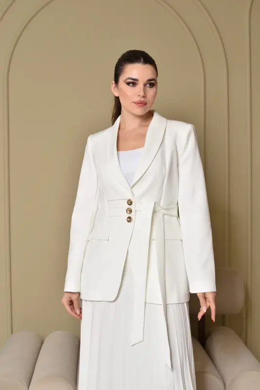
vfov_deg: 37.9
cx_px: 130
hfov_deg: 25.7
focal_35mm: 52
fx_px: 569
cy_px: 195
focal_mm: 35
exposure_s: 1/200
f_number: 4
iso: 100
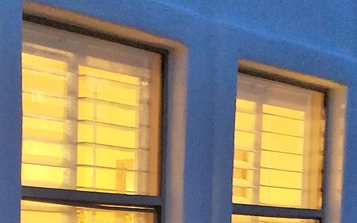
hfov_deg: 19.2
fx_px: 1041
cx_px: 61
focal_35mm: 107
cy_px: 352
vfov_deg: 11.6
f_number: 1.7
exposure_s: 1/12
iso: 200
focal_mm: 4.2
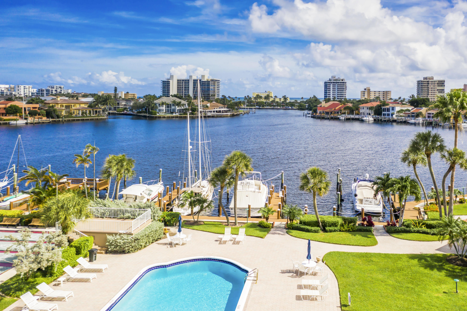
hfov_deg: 65.5
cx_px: 234
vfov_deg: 46.4
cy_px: 156
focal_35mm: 28
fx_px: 363
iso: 100
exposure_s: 1/320
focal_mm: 10.26
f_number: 2.8
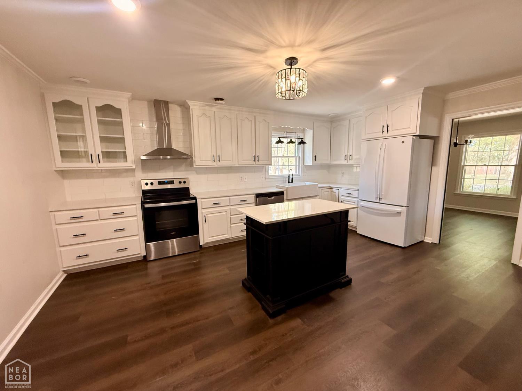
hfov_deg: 102.1
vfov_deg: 85.7
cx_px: 261
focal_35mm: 14
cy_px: 196
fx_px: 211
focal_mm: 2.22
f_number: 2.2
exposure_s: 1/60
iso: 200
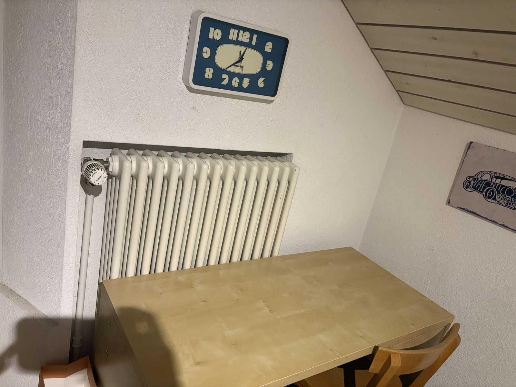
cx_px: 258
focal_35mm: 26
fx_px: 388
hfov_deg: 67.3
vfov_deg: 53.1
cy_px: 194
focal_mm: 5.96
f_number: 1.6
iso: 250
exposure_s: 1/50
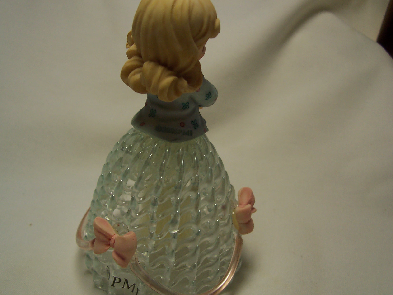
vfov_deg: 38.7
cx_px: 196
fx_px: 420
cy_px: 148
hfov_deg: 50.1
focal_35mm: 37
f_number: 2.8
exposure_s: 1/180
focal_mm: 5.6
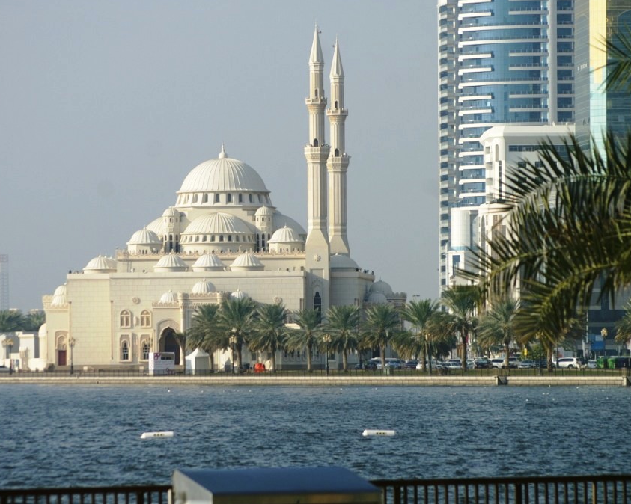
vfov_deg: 6.5
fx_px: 4462
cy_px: 252
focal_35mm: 239
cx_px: 276
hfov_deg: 8.1
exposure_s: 1/500
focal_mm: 140
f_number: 8
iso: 100
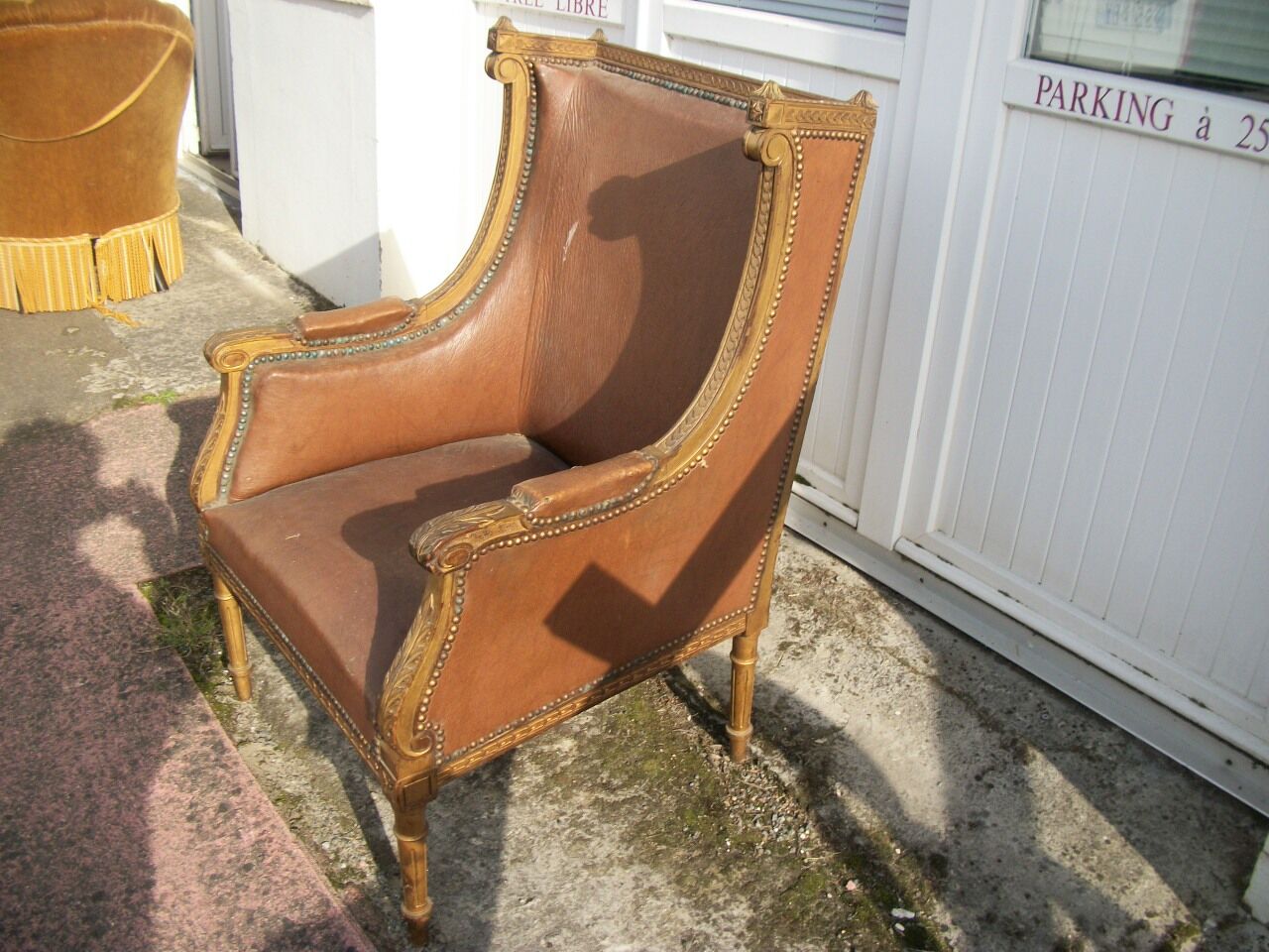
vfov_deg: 44.2
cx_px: 634
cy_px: 476
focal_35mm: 32
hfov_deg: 56.8
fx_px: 1173
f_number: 8.8
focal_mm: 5.7
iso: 80
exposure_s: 1/80
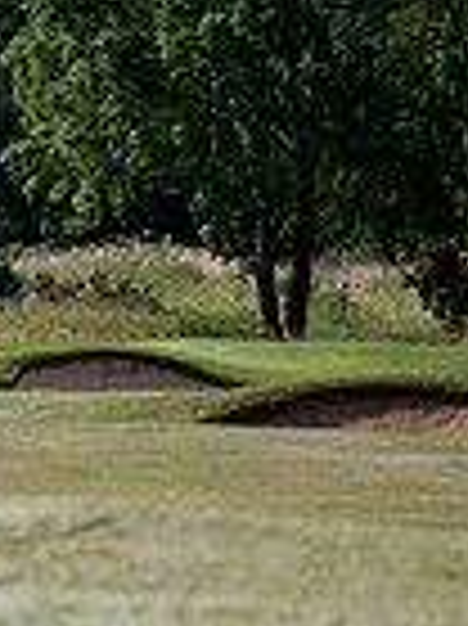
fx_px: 21791
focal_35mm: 1207
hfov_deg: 1.2
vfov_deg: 1.6
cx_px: -774
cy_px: 421
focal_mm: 300
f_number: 6.3
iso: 250
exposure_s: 1/1600
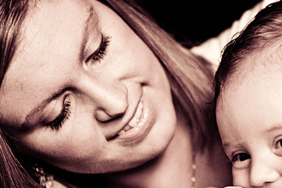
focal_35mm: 148
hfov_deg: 13.9
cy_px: 116
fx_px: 1159
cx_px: 169
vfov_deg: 9.3
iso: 200
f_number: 2.8
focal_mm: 56
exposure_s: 1/60
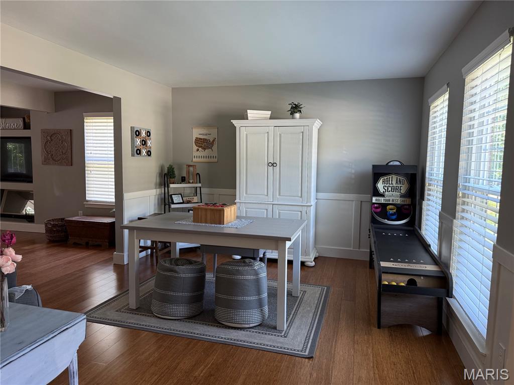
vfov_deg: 56.8
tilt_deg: -5.8
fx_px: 356
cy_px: 192
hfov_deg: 71.6
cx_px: 257
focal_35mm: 24
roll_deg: -1.8
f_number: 1.78
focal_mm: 6.76
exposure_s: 1/80
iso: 200
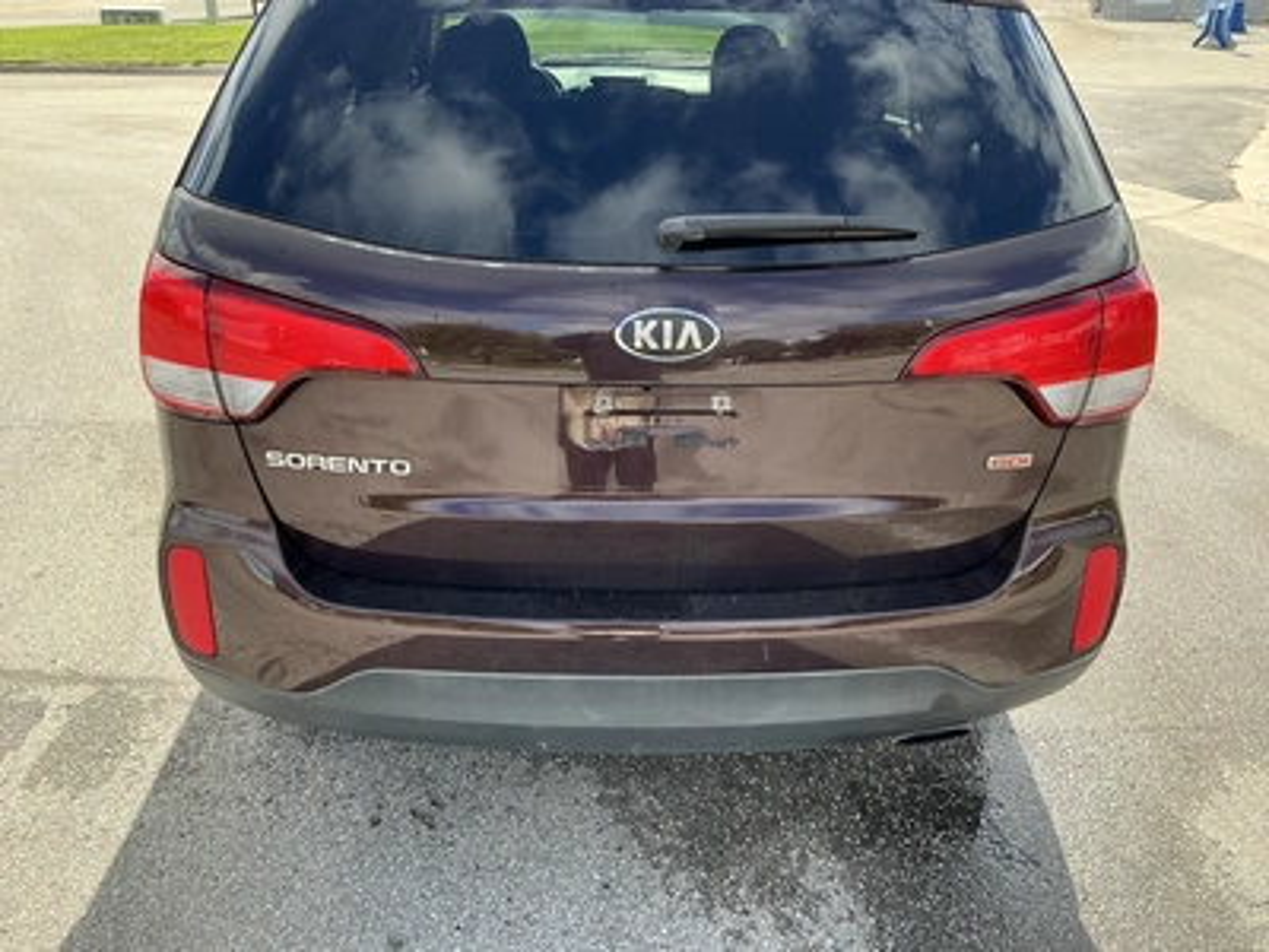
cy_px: 476
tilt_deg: -24.5
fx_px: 1026
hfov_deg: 63.4
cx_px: 634
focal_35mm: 28
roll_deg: +1.8
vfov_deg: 49.7
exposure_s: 1/353
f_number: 1.8
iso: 25
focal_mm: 3
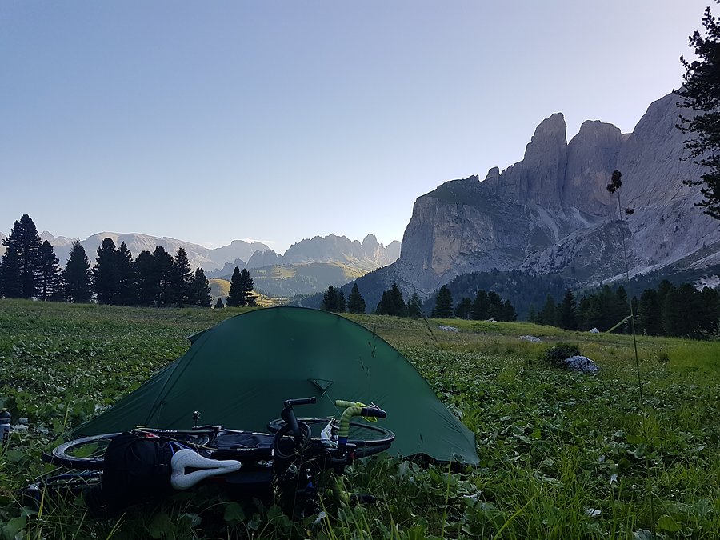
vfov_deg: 53.1
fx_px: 541
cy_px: 270
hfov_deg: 67.3
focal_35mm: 26
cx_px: 360
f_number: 1.7
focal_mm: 4.2
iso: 40
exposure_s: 1/1188
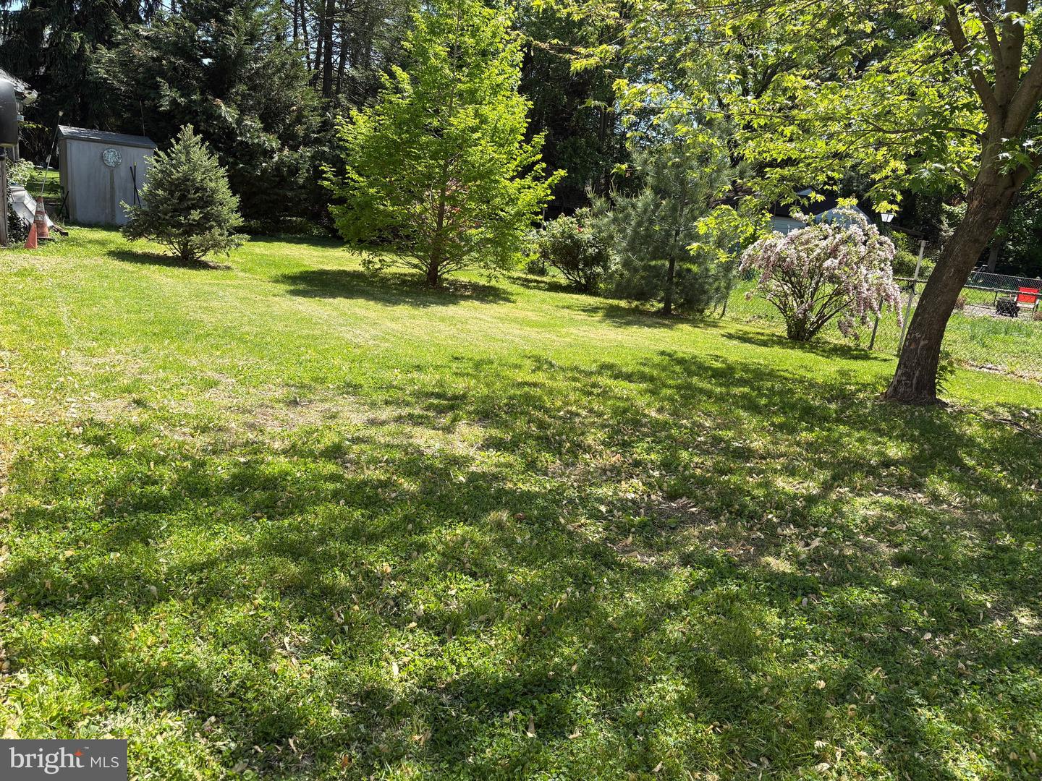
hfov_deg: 67.3
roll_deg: -5.6
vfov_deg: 53.1
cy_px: 390
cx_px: 521
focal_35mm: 26
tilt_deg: -13.6
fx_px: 783
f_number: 1.6
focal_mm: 5.96
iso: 50
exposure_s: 1/1217
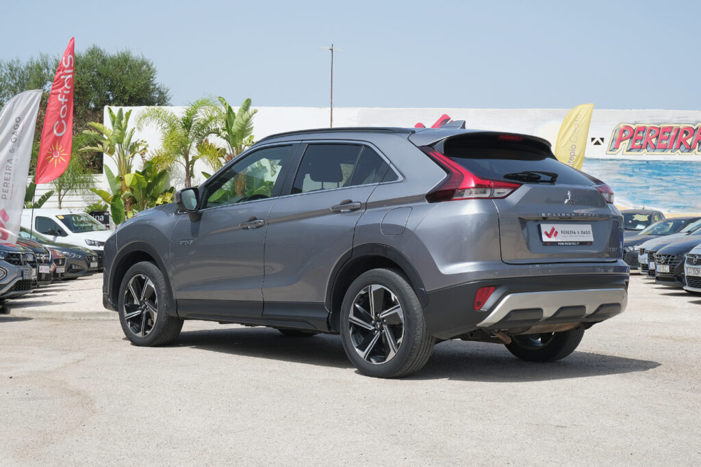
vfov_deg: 23.4
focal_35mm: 58
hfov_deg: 34.5
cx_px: 350
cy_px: 234
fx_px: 1129
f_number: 9
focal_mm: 38.5
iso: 160
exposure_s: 1/200
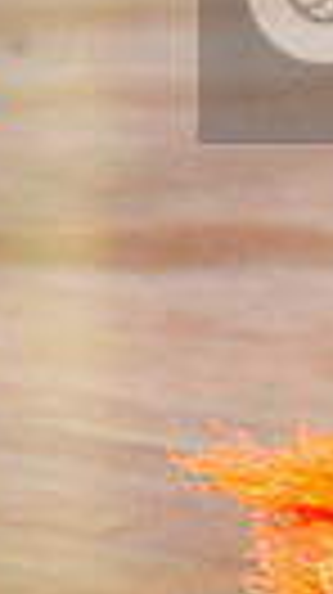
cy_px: -4
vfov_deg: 4.1
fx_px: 8215
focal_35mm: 522
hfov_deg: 2.3
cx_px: 821
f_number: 2.8
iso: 2000
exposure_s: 1/400
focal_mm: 113
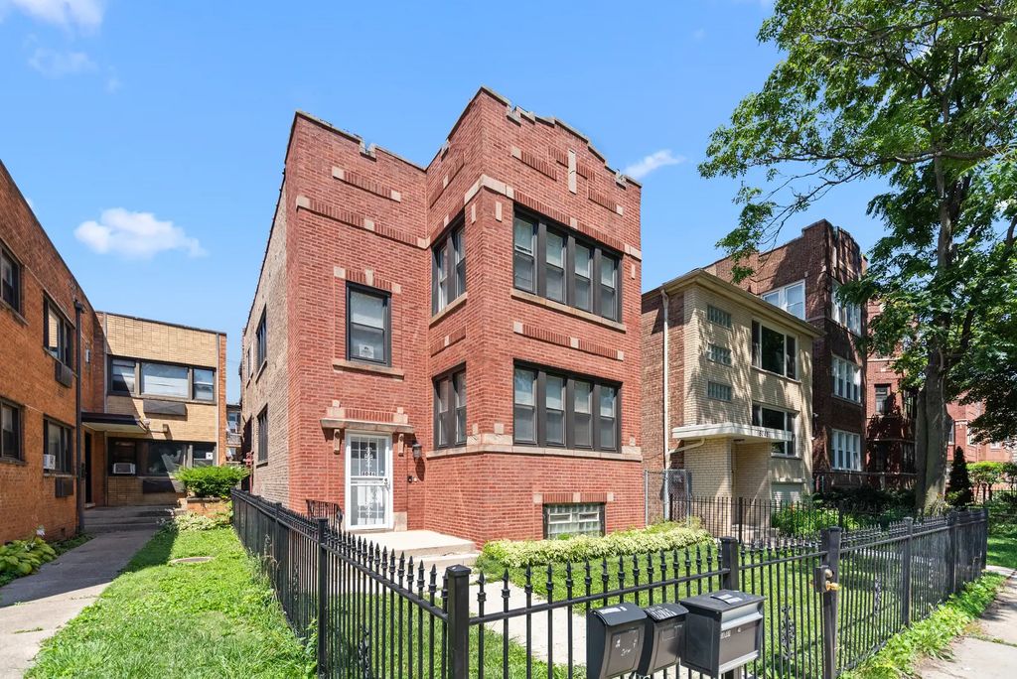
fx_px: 339
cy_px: 340
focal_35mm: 12
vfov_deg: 90.1
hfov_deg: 112.6
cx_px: 508
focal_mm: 12
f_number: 10
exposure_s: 1/3200
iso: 500
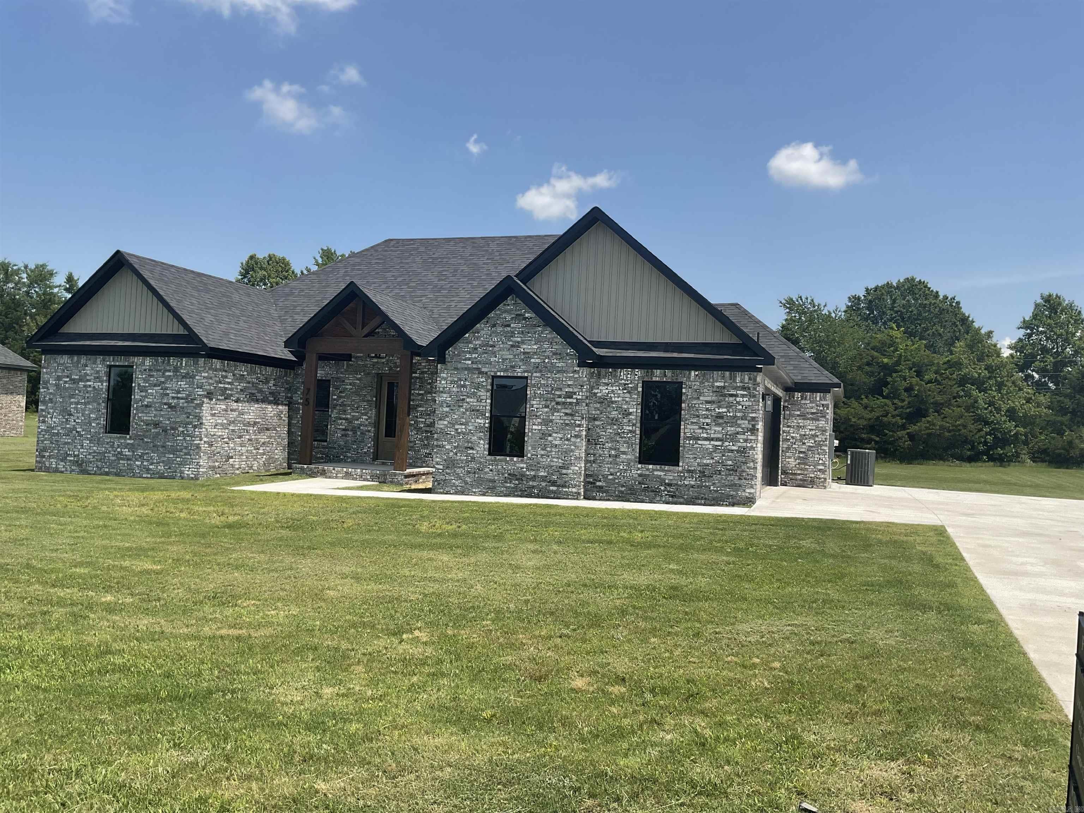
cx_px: 542
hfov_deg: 61.7
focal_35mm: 29
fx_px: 908
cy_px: 406
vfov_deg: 48.2
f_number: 1.8
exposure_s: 1/1912
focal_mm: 3
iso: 16
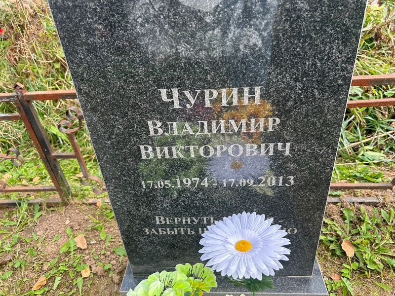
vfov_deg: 53.1
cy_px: 148
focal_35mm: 26
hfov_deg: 67.3
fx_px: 297
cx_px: 198
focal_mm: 5.7
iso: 50
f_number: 1.5
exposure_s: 1/439
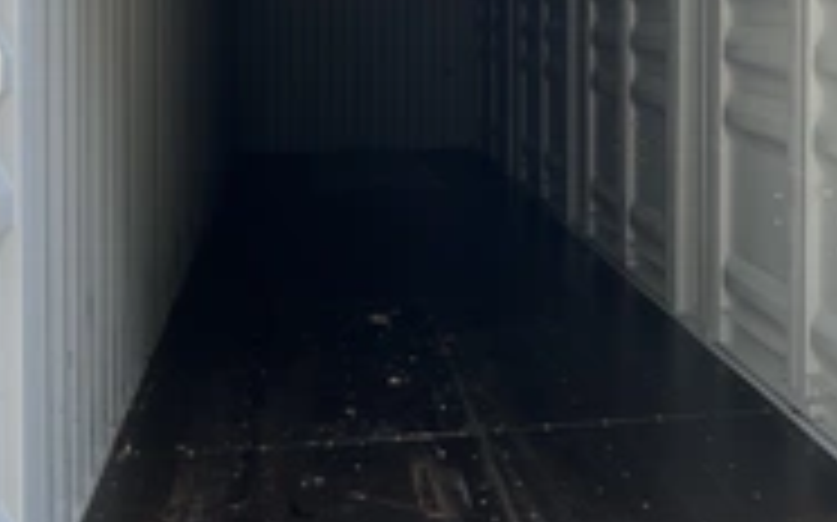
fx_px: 1505
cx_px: 752
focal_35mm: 66
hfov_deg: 29.8
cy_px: 54
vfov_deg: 19.3
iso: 25
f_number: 1.8
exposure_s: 1/540
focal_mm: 3
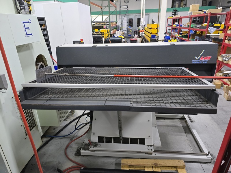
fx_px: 153
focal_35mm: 23
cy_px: 86
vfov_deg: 58.9
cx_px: 116
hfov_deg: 73.9
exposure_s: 1/120
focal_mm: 6.3
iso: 400
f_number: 1.7
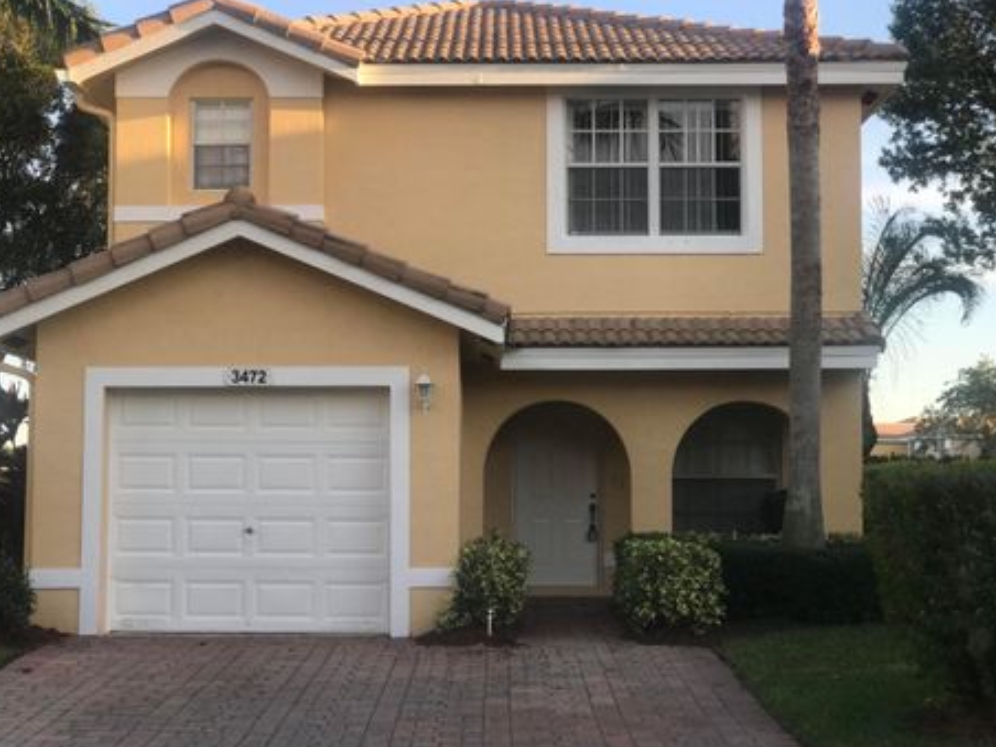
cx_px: 452
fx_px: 1813
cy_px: 371
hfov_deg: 30.7
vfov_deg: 23.3
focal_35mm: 63
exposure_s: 1/205
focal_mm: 6.6
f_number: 2.8
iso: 20
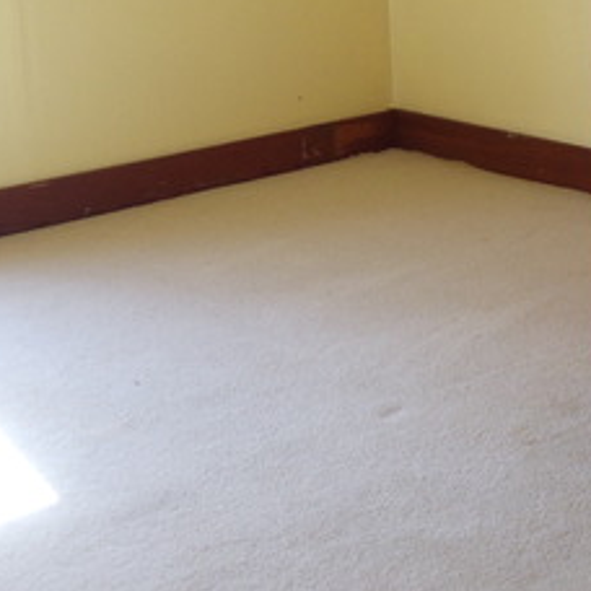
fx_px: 2105
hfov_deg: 15.9
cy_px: 137
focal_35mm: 109
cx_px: 485
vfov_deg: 15.9
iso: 200
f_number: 3.5
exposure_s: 1/80
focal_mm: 6
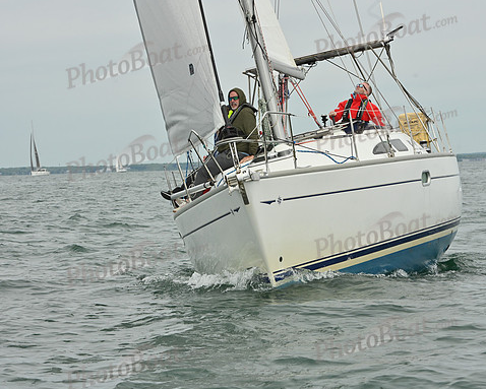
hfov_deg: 13.0
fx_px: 2130
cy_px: 194
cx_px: 262
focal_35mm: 148
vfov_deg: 10.4
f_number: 10
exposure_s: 1/1000
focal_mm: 130
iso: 320
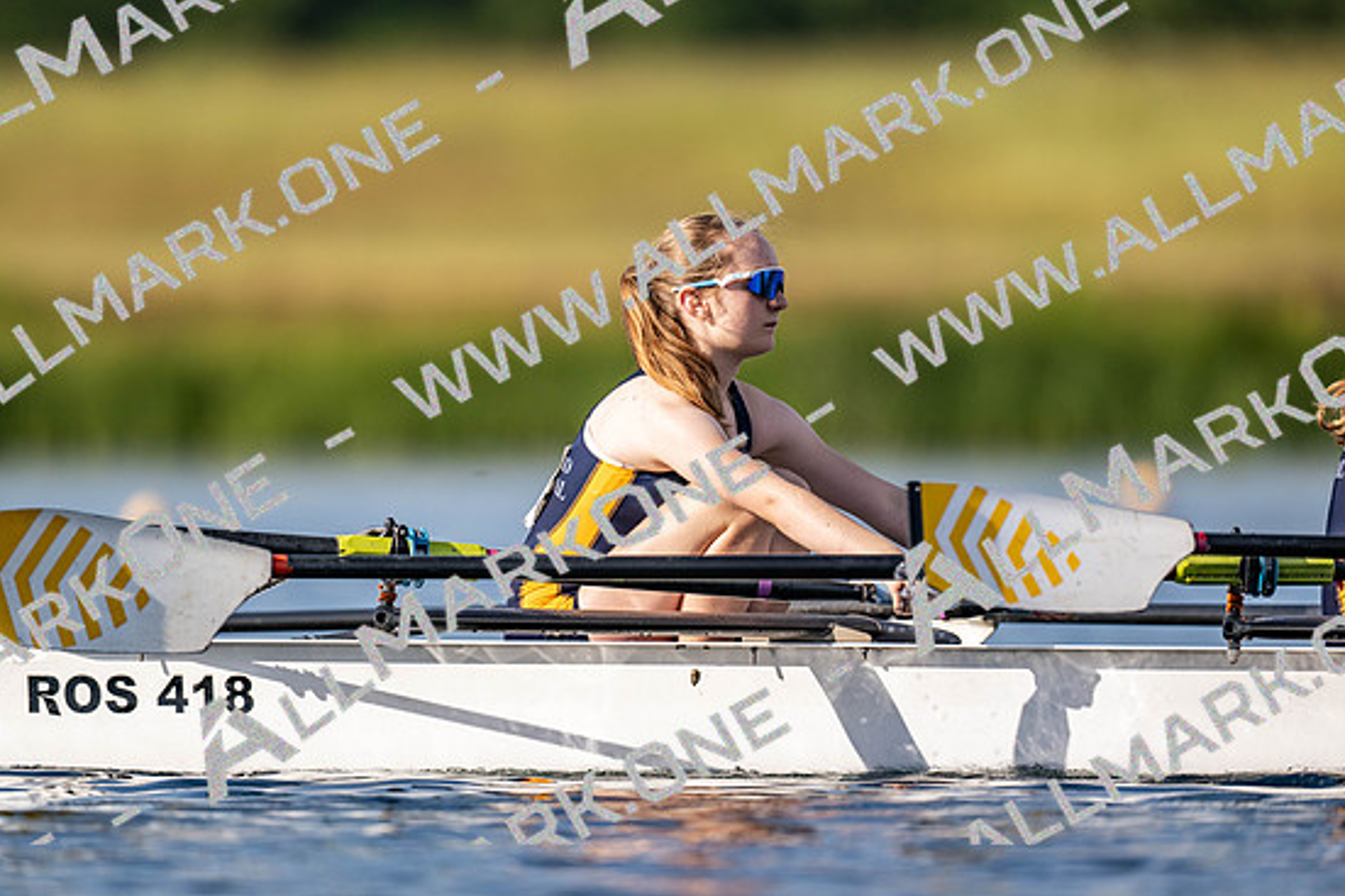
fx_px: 23604
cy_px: 426
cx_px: 696
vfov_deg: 2.2
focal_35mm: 632
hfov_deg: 3.3
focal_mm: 600
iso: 220
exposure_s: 1/2500
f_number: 4
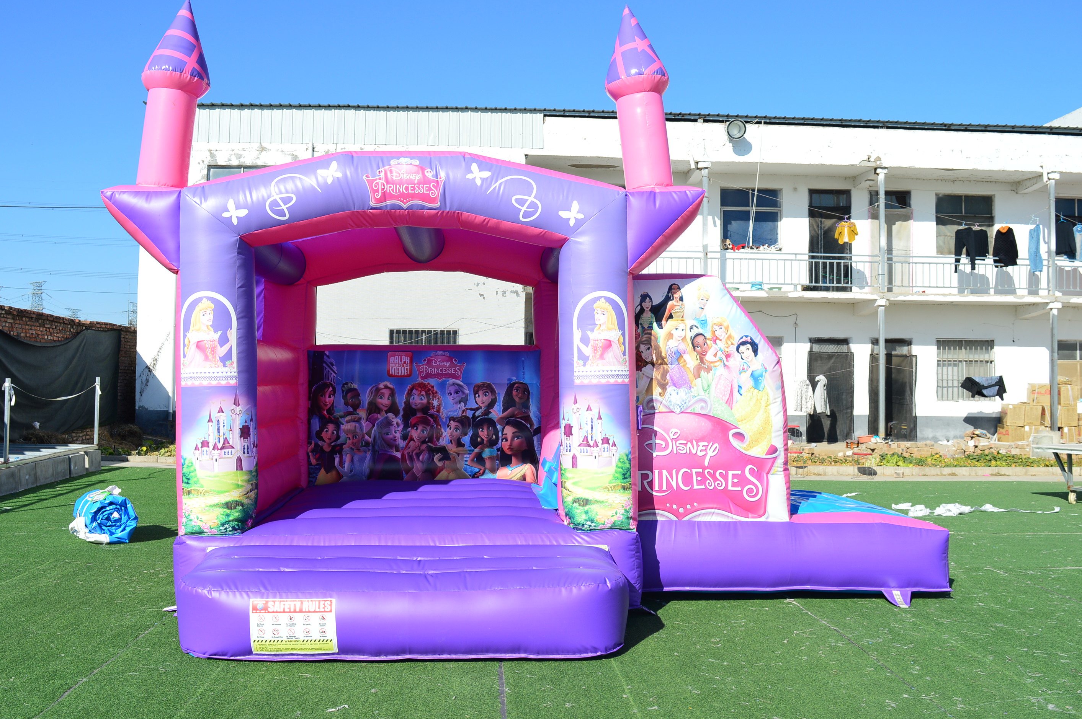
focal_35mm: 34
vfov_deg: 39.3
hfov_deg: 56.5
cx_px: 520
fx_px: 1007
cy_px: 344
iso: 100
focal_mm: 21
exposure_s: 1/320
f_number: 9
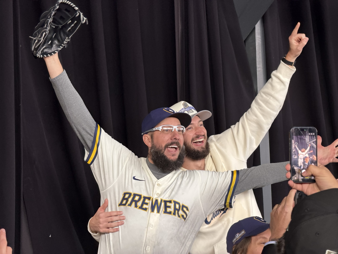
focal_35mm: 100
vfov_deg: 14.8
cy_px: 127
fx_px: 976
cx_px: 169
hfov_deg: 19.6
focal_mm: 16.89
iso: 320
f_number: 2.8
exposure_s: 1/121
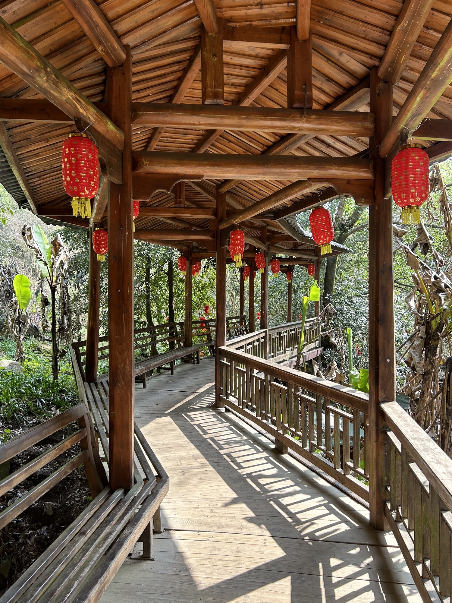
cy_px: 302
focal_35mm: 26
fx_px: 453
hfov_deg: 53.1
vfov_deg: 67.3
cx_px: 226
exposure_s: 1/328
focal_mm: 5.7
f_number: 1.5
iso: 50
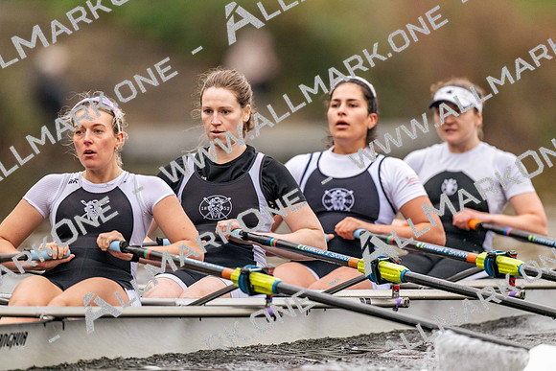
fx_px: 9268
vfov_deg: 2.3
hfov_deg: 3.4
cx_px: 278
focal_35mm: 600
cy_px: 186
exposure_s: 1/2500
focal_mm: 600
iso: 3600
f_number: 4
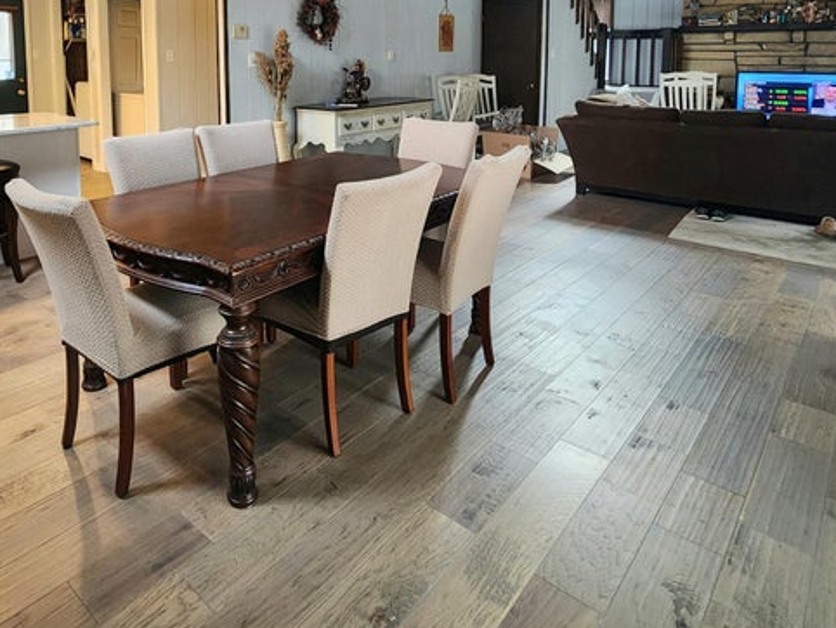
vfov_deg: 54.1
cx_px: 320
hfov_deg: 72.8
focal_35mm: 23
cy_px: 108
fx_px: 556
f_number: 2.2
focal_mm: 2.2
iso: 320
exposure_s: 1/60.2
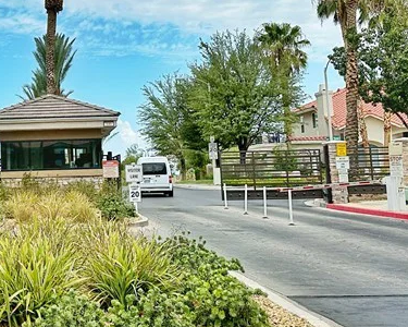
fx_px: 773
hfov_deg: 28.4
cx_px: 39
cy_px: 86
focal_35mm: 64
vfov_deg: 23.6
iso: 80
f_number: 1.78
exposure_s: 1/8197
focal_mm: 6.86
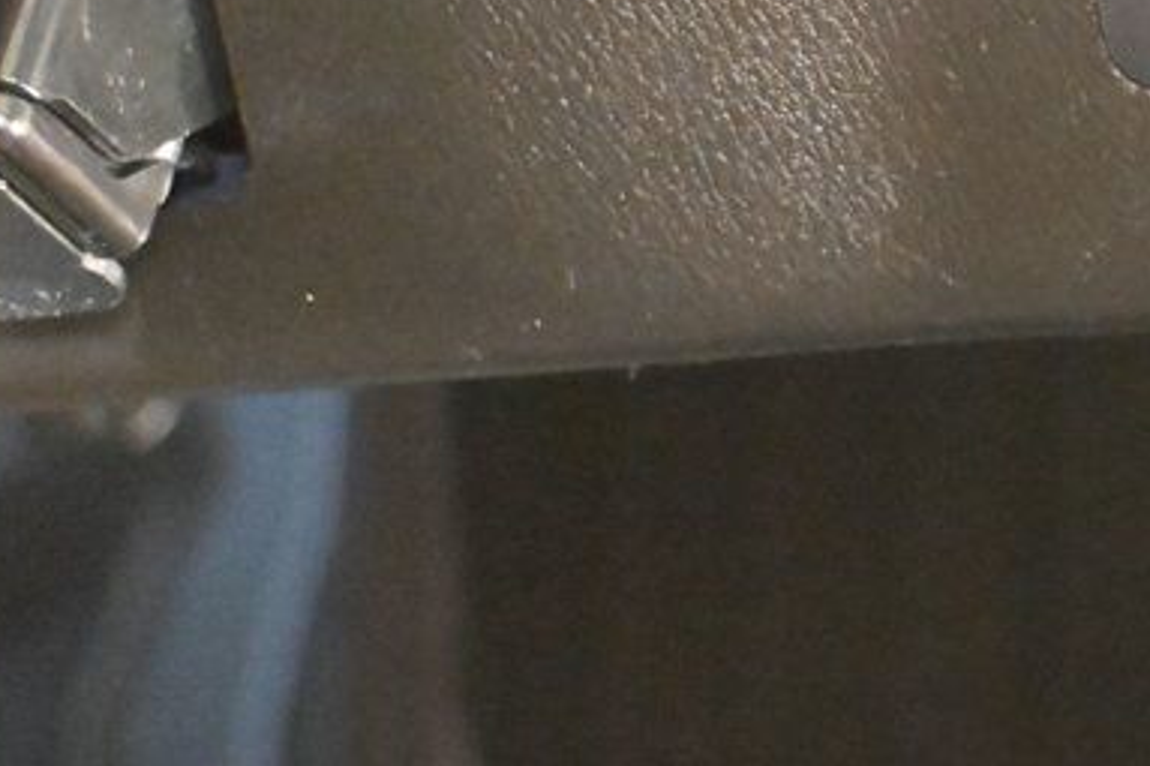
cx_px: 1303
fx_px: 3204
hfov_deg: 19.4
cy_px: -81
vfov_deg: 13.4
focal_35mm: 100
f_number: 4.2
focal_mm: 25
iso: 12800
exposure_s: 1/50
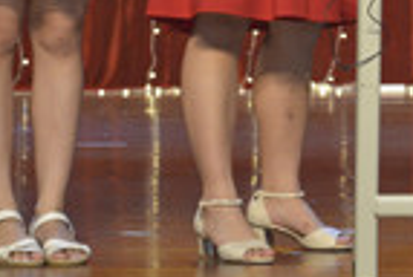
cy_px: -170
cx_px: 462
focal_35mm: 230
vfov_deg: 5.9
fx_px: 2644
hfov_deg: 8.8
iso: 1800
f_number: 4.2
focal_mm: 55
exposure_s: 1/80
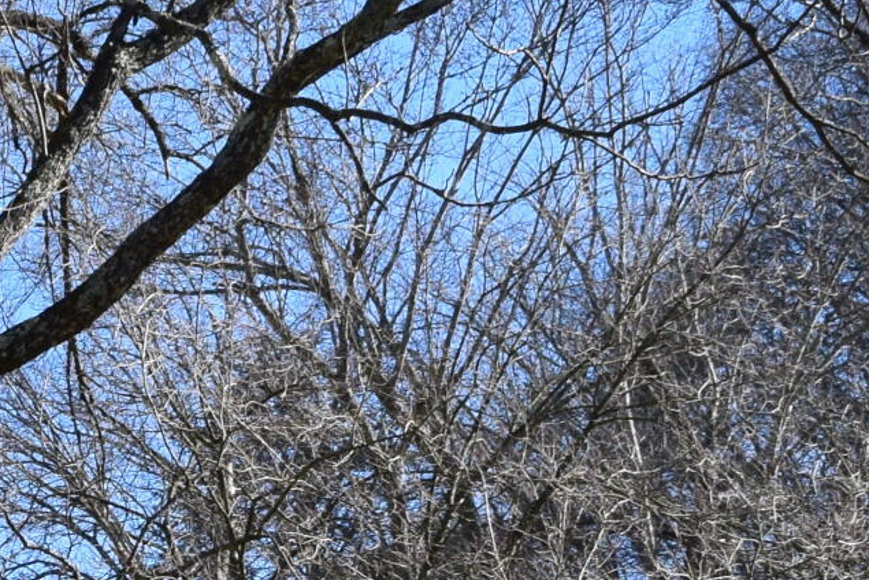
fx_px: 4105
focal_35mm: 170
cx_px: -610
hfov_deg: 11.4
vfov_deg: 7.8
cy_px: 1130
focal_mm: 24
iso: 400
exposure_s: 1/320
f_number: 10
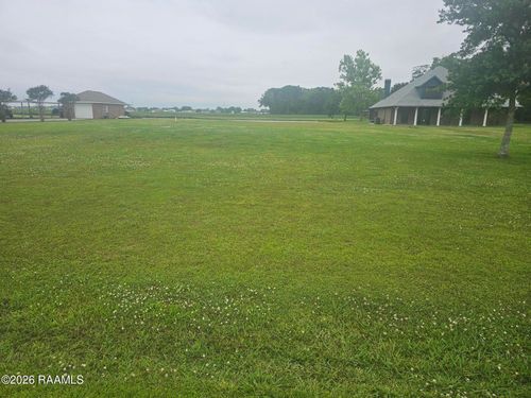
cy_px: 199
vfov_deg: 58.9
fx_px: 353
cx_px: 266
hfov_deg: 73.9
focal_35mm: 23
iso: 10
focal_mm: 6.3
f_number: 1.7
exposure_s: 1/752
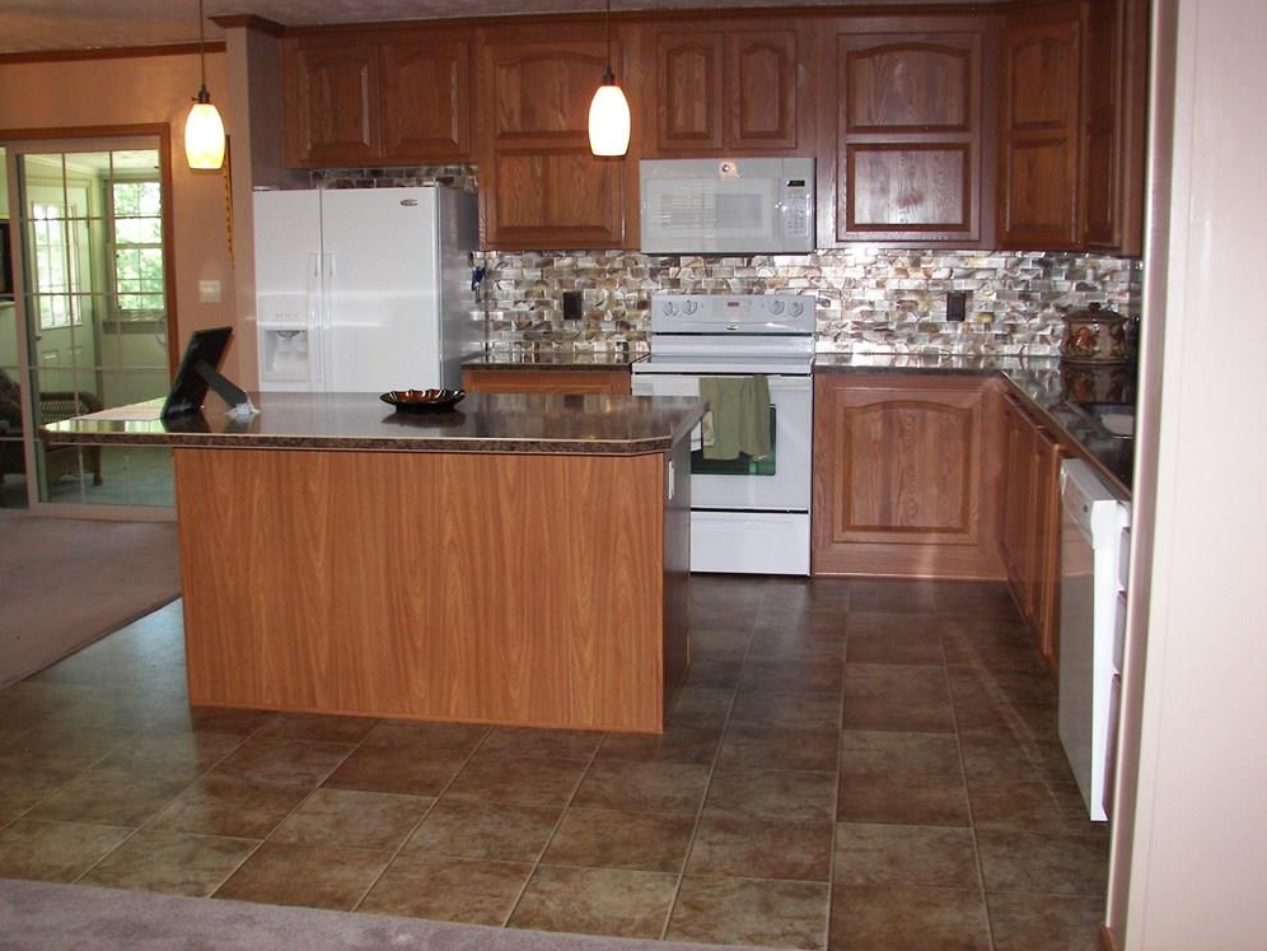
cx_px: 622
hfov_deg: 50.1
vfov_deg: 38.7
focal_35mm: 37
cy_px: 463
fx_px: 1354
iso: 100
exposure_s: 1/30
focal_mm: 6
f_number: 2.8
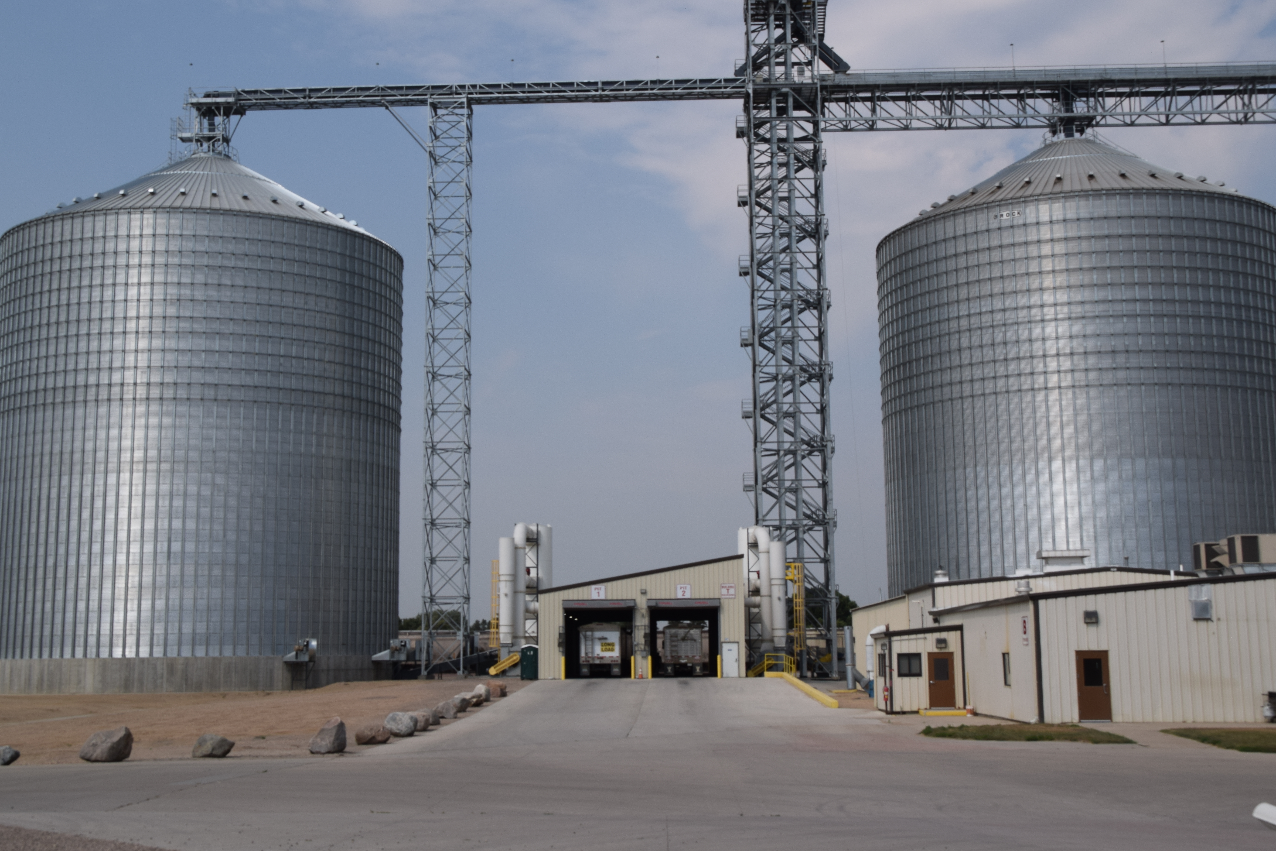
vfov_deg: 29.2
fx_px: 1630
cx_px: 650
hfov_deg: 42.7
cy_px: 386
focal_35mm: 46
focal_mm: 28
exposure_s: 1/640
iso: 200
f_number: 8
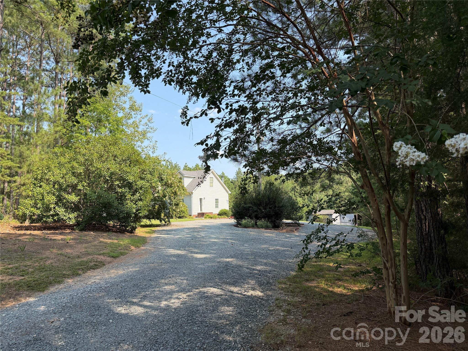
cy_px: 176
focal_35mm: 24
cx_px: 234
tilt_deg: +5.3
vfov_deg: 56.8
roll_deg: +1.6
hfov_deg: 71.6
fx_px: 324
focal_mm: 6.76
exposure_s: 1/1855
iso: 100
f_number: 1.78
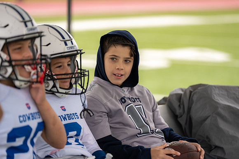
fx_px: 1016
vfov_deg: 9.0
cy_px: 80
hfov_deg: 13.4
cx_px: 120
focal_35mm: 153
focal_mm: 153
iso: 160
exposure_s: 1/640
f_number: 2.8
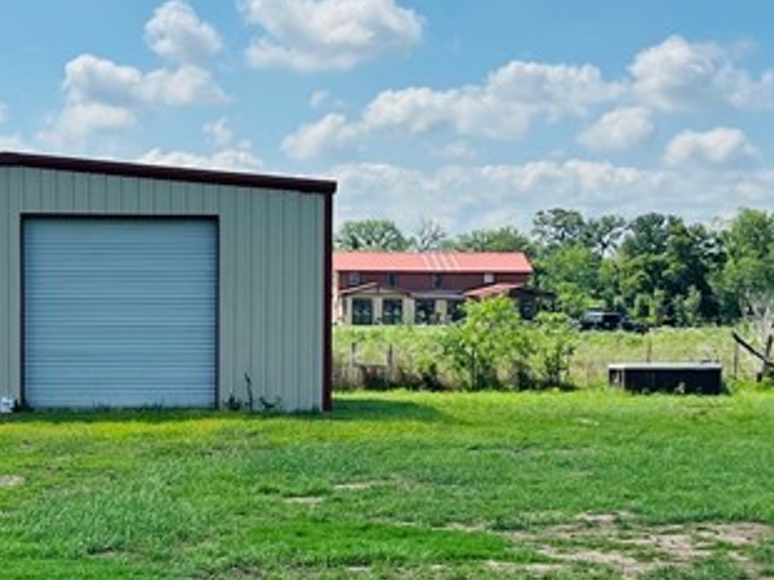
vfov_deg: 17.1
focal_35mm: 86
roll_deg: -1.5
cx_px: 222
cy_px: 368
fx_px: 1921
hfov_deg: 22.6
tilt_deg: -3.7
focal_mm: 5.7
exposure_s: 1/6579
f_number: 1.5
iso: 50
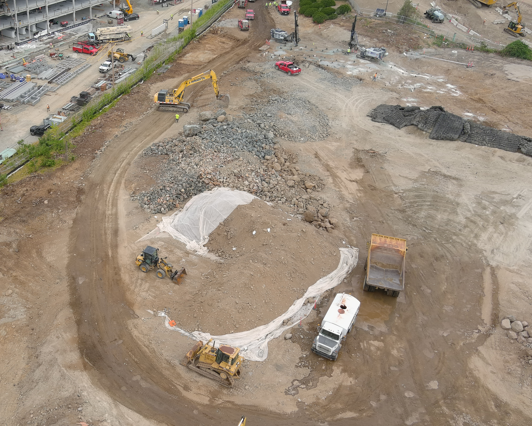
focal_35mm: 43
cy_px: 201
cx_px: 126
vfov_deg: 34.9
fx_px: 677
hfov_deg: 41.5
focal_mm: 10.57
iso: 100
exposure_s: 1/500
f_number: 2.8
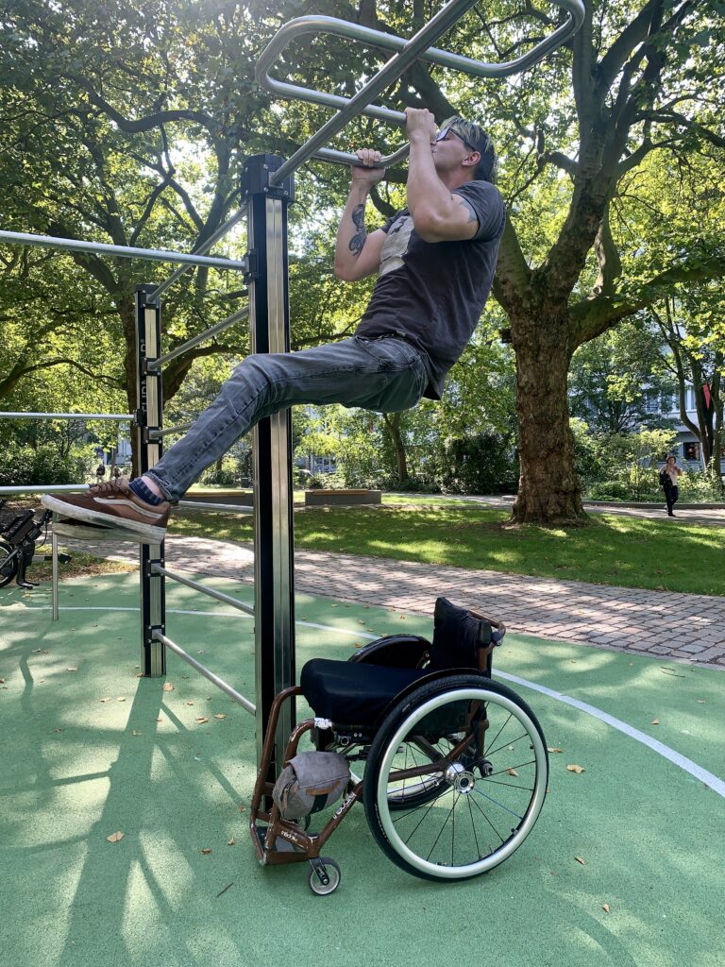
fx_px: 726
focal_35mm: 26
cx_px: 362
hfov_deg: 53.1
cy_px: 484
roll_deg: +0.7
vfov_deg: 67.3
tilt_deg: +0.2
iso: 25
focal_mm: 4.25
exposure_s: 1/138
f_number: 1.8
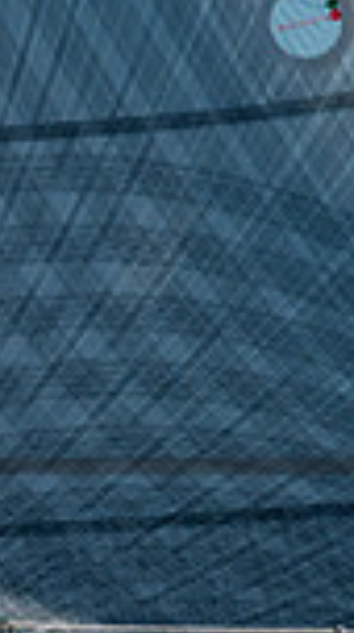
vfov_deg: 3.0
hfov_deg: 1.7
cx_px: -657
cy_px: 477
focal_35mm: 712
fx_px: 11935
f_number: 6.3
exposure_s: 1/1000
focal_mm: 140
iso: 160
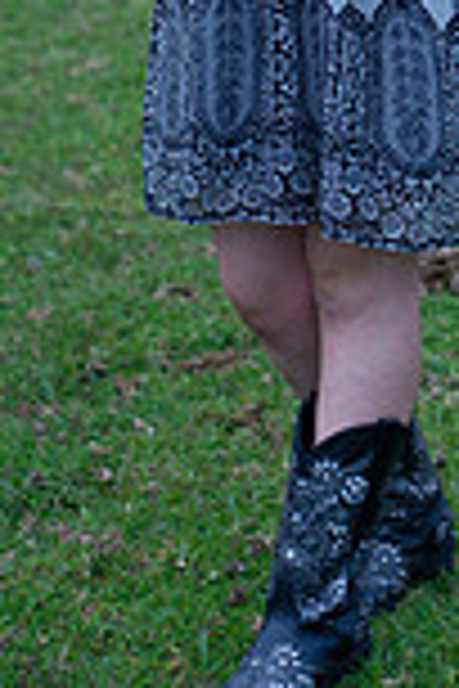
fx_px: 2811
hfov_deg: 9.3
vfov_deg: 13.6
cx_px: 472
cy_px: -108
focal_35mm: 147
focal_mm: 50
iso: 400
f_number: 2.8
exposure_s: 1/200
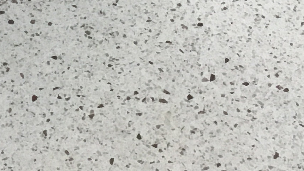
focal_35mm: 128
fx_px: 1032
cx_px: -123
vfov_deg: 9.0
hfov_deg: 15.7
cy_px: -159
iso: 160
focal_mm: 3.3
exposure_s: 1/30
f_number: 2.4
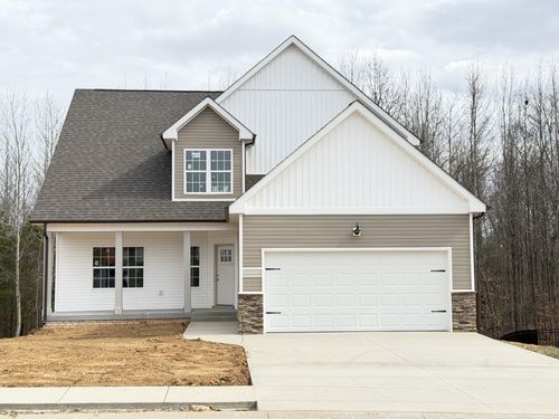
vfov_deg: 30.3
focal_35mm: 48
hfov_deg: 39.7
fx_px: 775
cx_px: 280
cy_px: 210
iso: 80
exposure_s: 1/2208
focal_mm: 6.76
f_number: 1.78
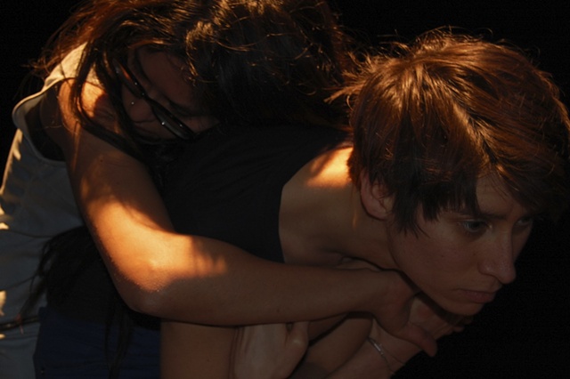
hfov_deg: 35.1
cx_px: 285
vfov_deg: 23.8
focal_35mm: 57
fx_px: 902
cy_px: 190
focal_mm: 38
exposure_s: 1/13
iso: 200
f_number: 5
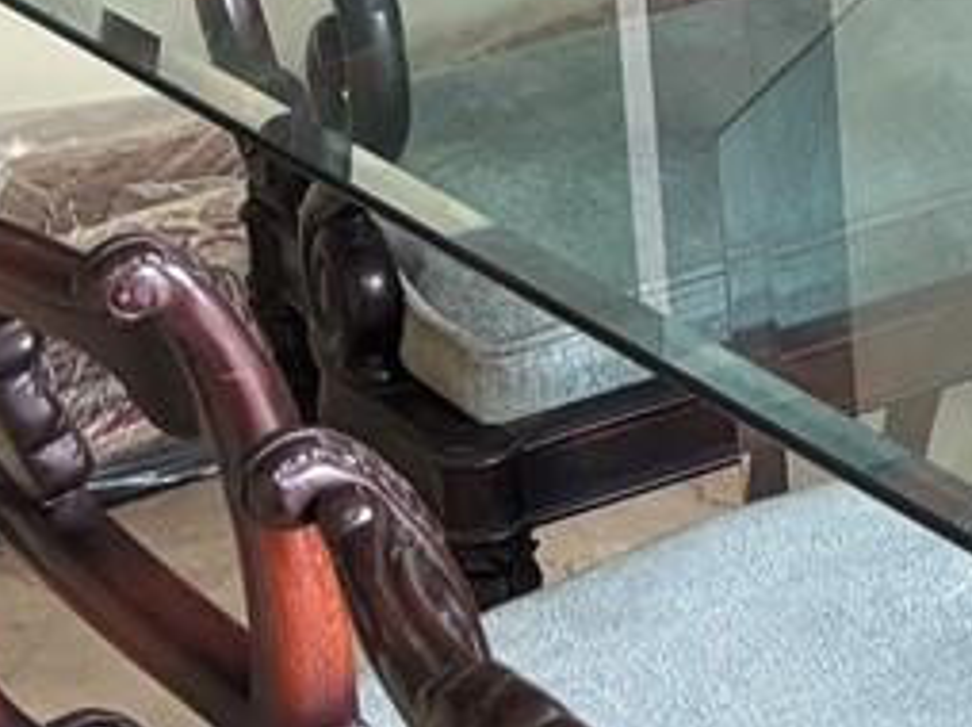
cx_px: 2403
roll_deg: -0.7
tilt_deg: -14.7
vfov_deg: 8.8
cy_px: -398
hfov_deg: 10.3
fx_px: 4601
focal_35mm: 164
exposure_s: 1/60
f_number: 1.6
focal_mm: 5.96
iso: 250
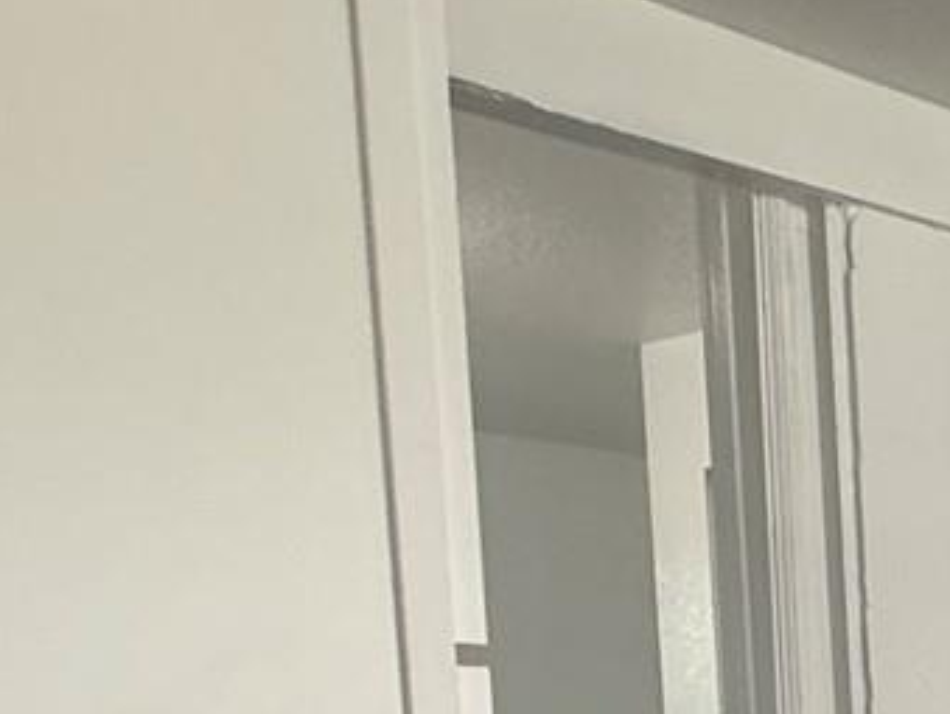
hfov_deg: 21.9
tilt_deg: -5.6
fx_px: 1813
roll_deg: -0.6
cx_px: 1583
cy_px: 986
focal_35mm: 66
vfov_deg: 20.0
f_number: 2.2
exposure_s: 1/120
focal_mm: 2.22
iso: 200
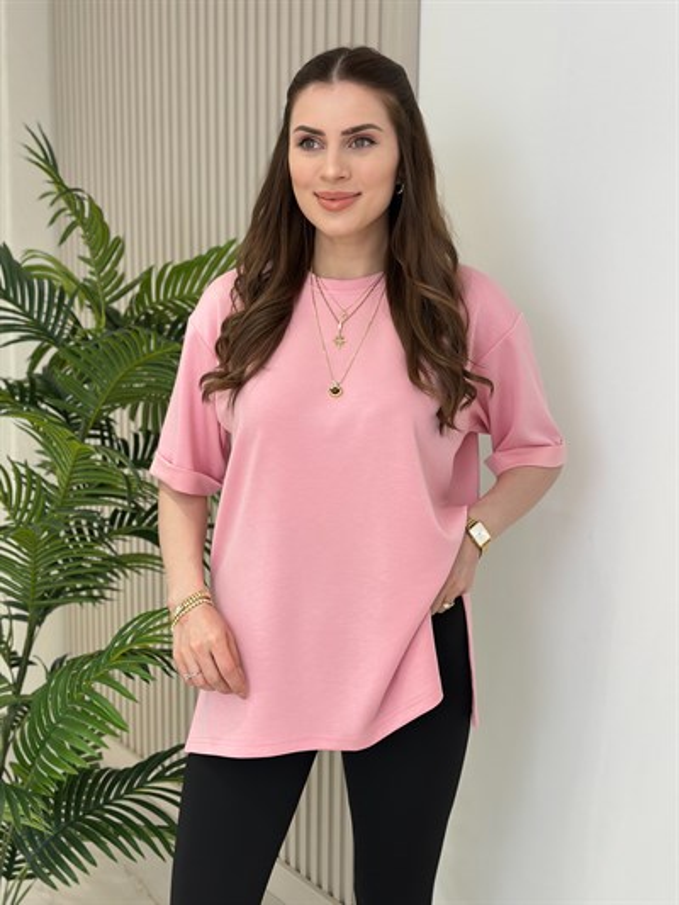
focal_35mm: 48
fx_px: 1255
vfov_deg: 39.6
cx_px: 340
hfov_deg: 30.3
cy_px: 452
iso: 80
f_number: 1.78
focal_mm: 6.86
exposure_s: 1/223
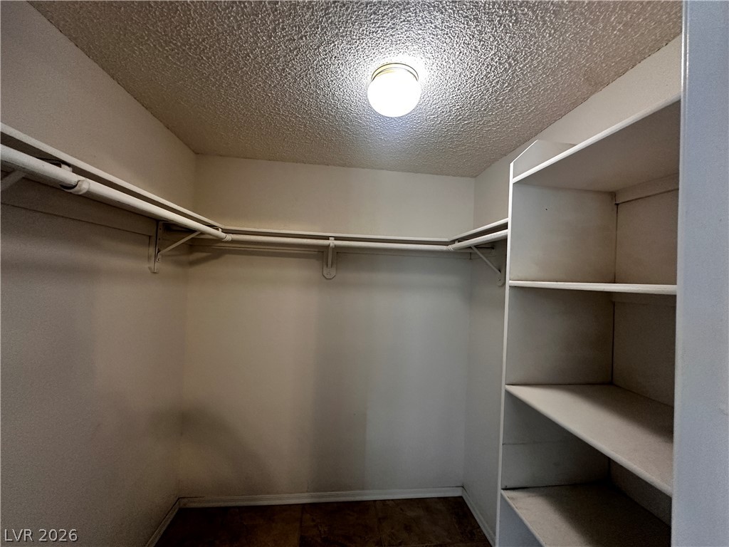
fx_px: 295
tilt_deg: +0.7
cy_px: 274
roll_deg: -2.0
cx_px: 364
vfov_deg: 85.7
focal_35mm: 14
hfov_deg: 102.1
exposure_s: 1/60
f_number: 2.2
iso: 200
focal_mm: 2.22
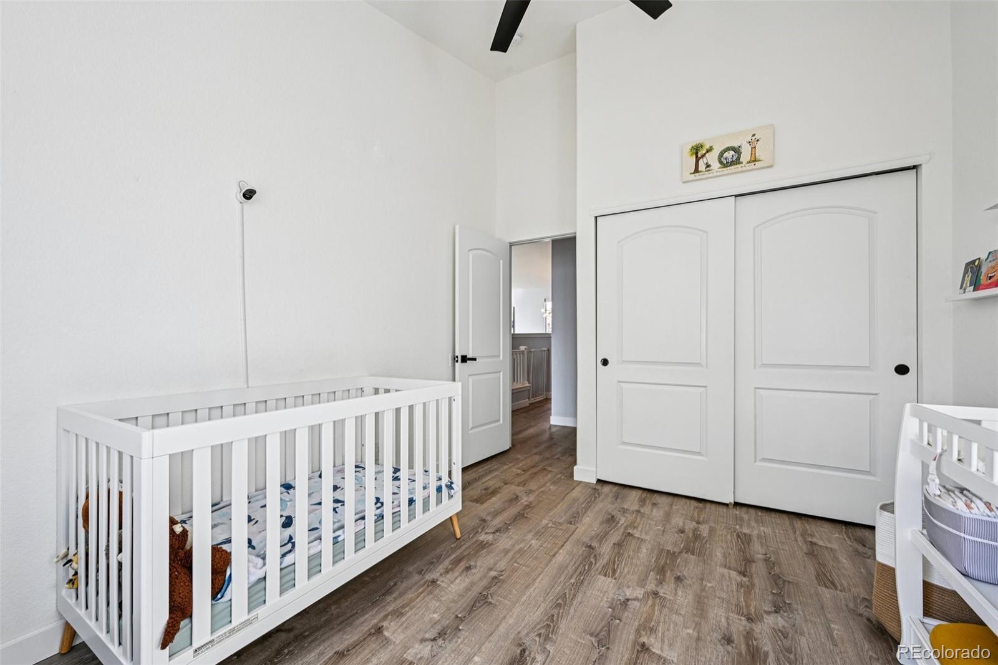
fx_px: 388
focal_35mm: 14
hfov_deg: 104.3
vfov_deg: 81.2
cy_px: 332
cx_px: 499
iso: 100
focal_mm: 14
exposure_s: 1/15
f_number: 11
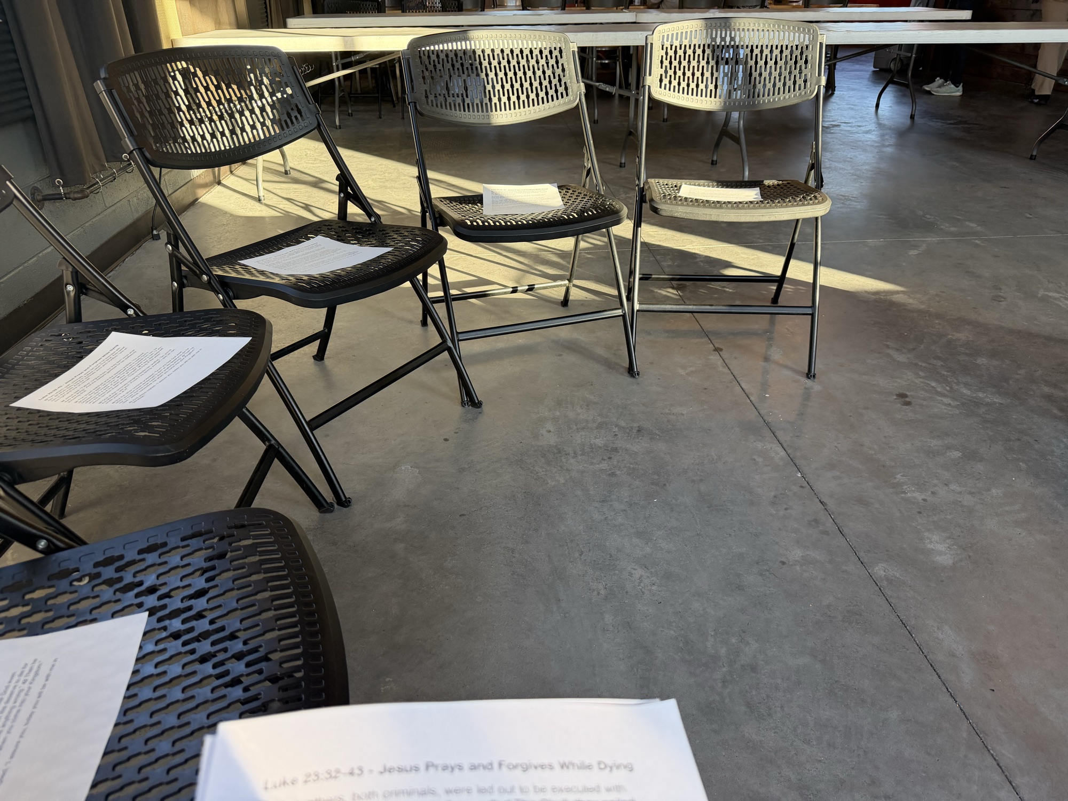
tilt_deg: -29.2
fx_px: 740
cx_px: 534
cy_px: 400
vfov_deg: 56.8
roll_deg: +0.6
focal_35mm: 24
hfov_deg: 71.6
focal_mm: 6.76
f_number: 1.78
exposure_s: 1/187
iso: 200
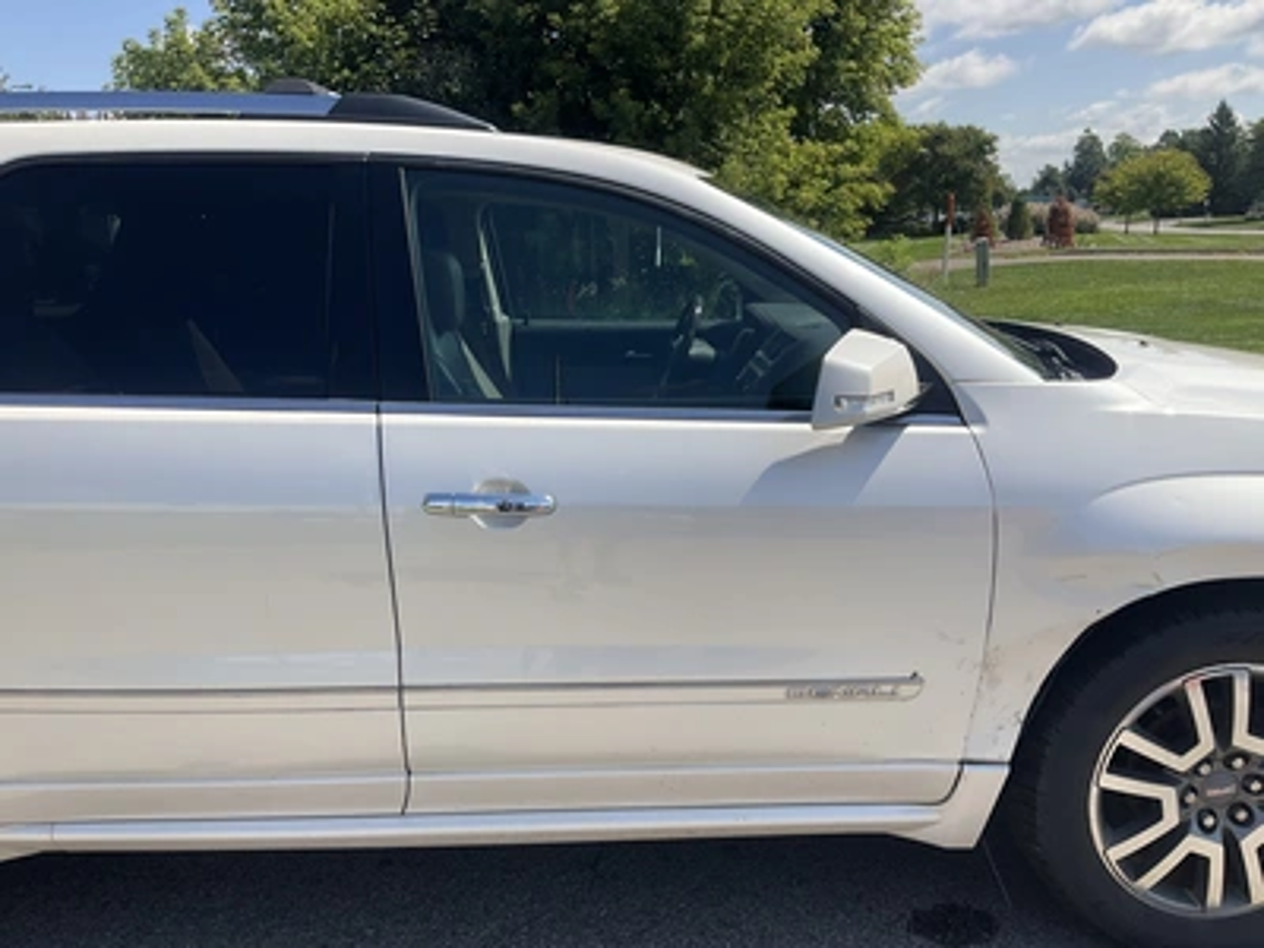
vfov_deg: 48.2
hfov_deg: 61.7
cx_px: 632
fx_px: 1059
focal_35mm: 29
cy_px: 474
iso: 25
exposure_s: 1/1675
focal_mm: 3
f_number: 1.8
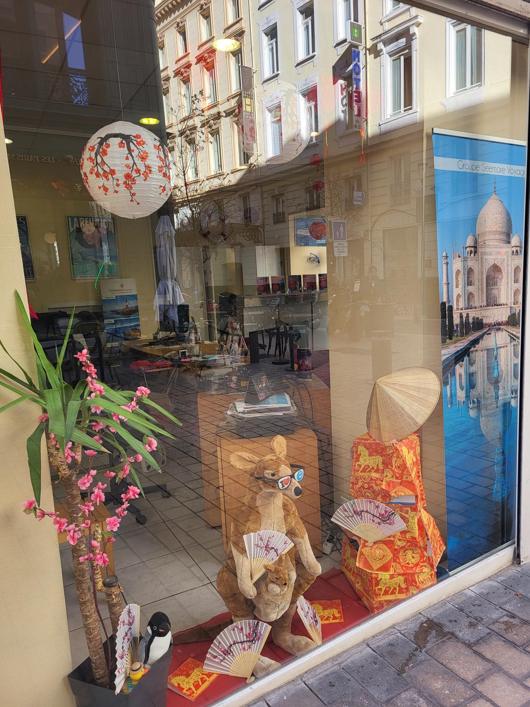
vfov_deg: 67.3
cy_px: 354
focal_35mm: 26
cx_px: 265
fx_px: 531
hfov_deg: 53.1
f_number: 1.8
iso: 40
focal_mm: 5.4
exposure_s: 1/194
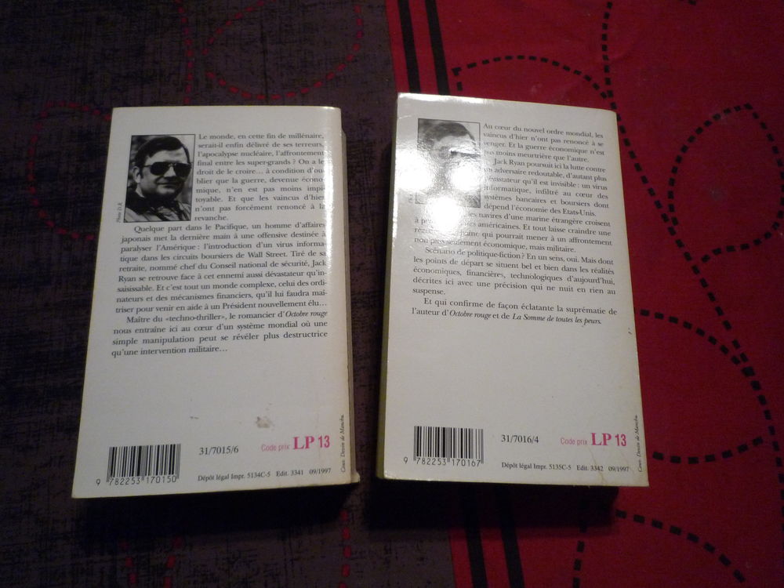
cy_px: 294
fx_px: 566
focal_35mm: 25
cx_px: 392
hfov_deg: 69.4
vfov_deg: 54.9
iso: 400
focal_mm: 4.4
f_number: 2.8
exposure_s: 1/50
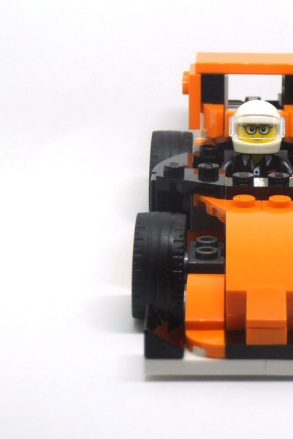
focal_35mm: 137
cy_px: 211
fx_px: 1671
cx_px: 270
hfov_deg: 10.0
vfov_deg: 15.0
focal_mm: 15.51
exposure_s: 1/50
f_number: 5.1
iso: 125
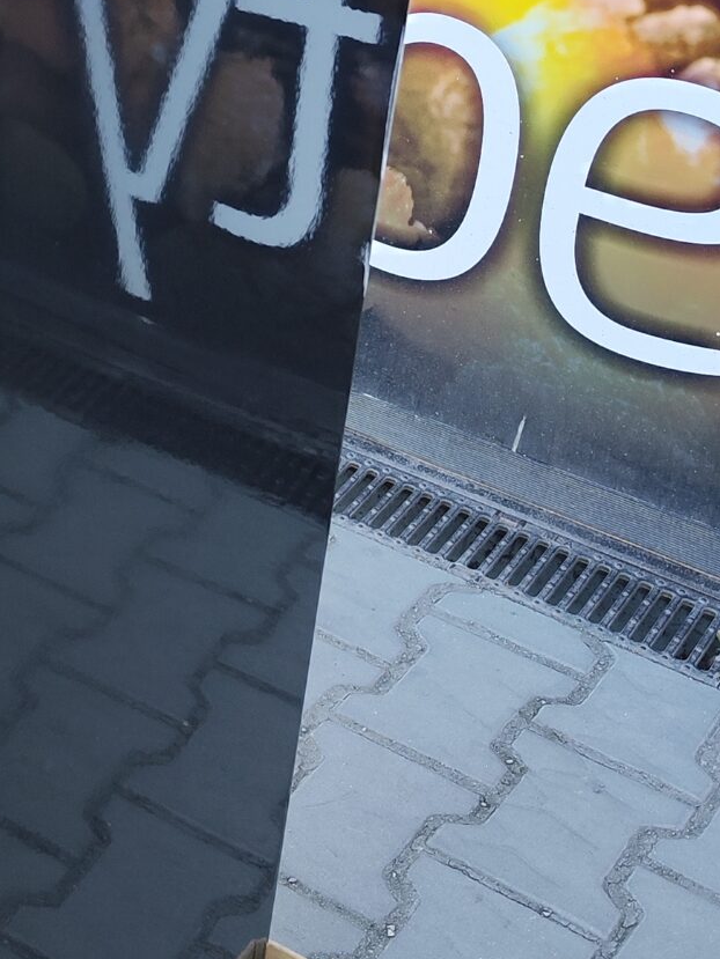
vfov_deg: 26.9
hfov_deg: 19.3
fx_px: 1969
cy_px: 209
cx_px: -185
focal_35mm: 71
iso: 52
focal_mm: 7.01
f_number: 1.69
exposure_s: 1/100
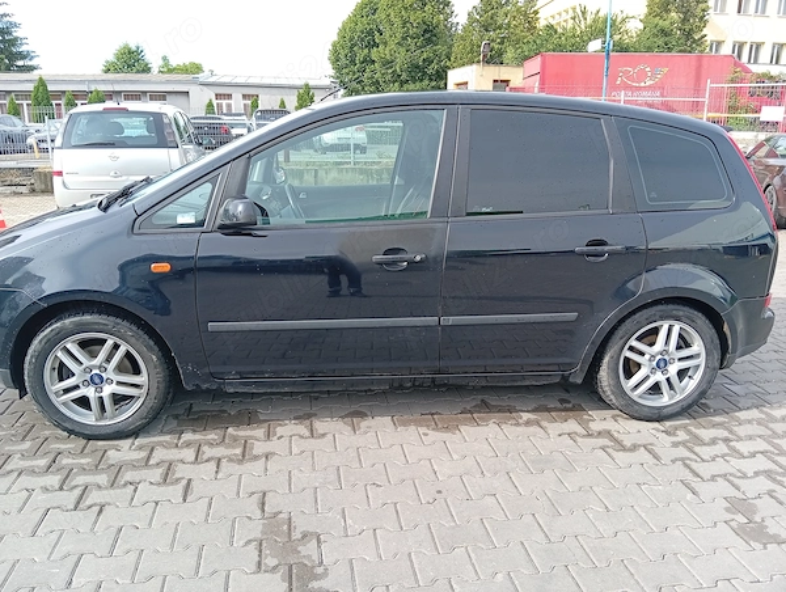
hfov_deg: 67.2
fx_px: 591
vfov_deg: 53.2
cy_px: 296
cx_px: 393
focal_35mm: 26
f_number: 1.8
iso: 51
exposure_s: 1/163
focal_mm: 3.96
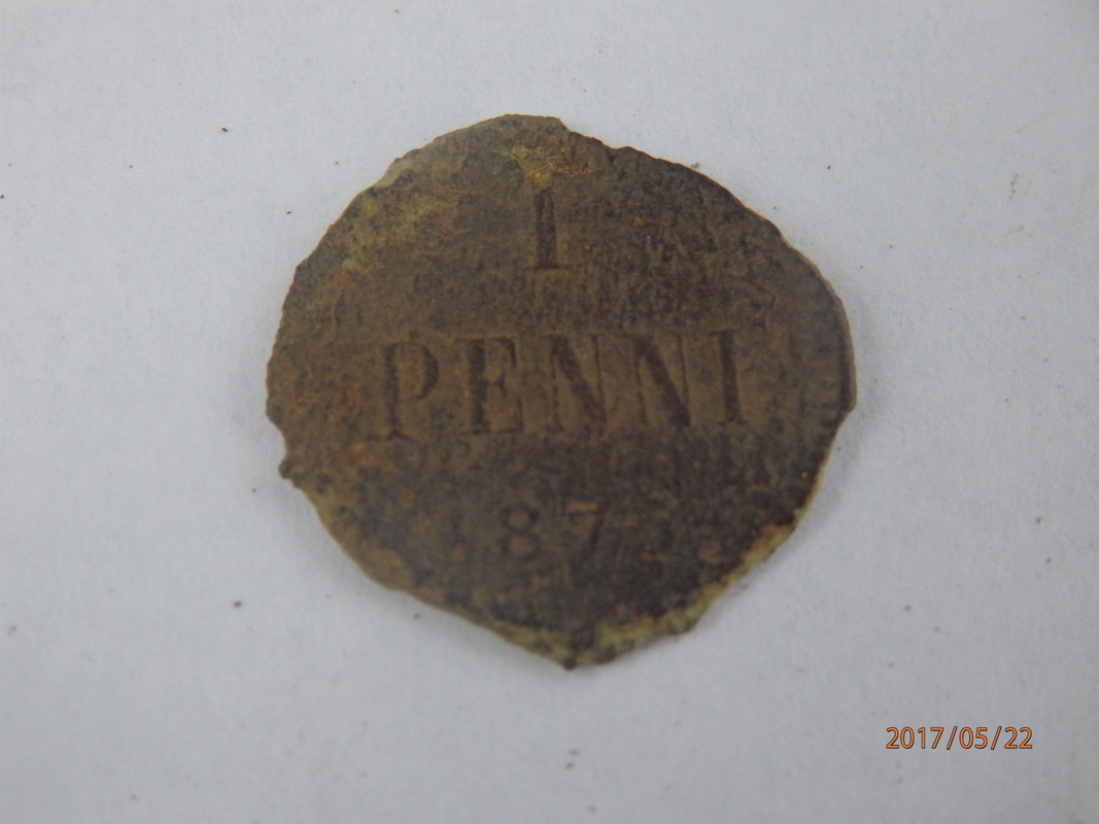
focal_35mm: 66
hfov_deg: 29.4
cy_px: 412
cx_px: 550
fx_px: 2095
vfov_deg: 22.2
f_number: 4.4
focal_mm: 11.9
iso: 320
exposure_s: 1/100
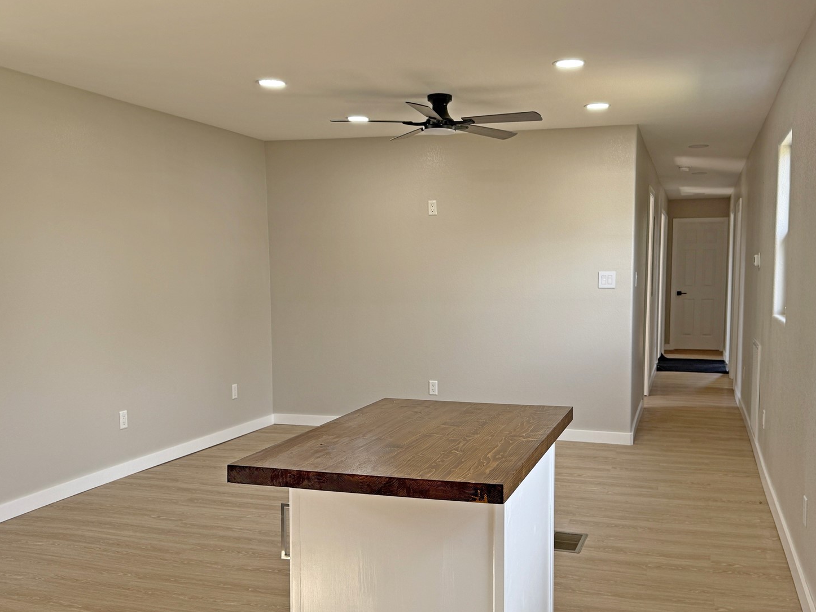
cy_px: 356
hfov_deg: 53.8
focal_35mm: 34
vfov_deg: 41.7
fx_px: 801
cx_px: 458
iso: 100
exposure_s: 1/156
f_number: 1.78
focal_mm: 6.76
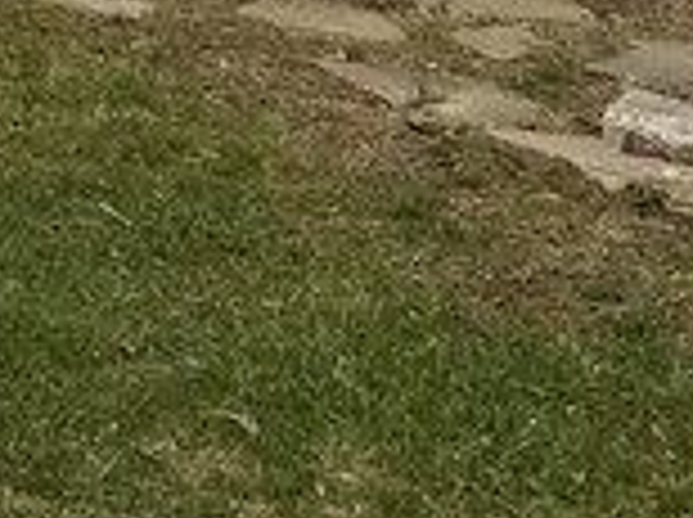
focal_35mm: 173
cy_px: -1153
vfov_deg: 7.3
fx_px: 3458
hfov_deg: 10.9
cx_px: -396
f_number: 1.7
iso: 50
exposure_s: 1/3016
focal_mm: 4.25
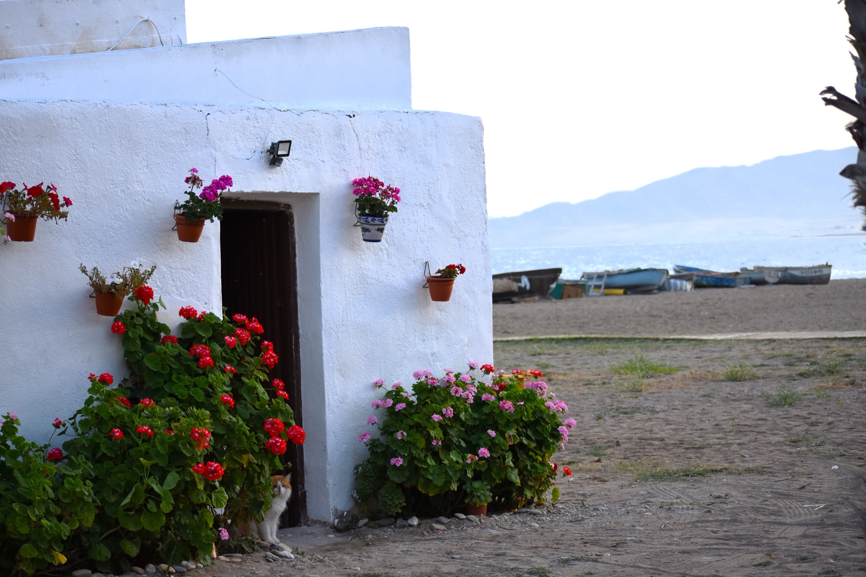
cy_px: 288
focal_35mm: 105
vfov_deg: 13.0
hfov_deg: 19.5
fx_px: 2526
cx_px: 433
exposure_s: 1/1000
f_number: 4.5
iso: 450
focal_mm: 70
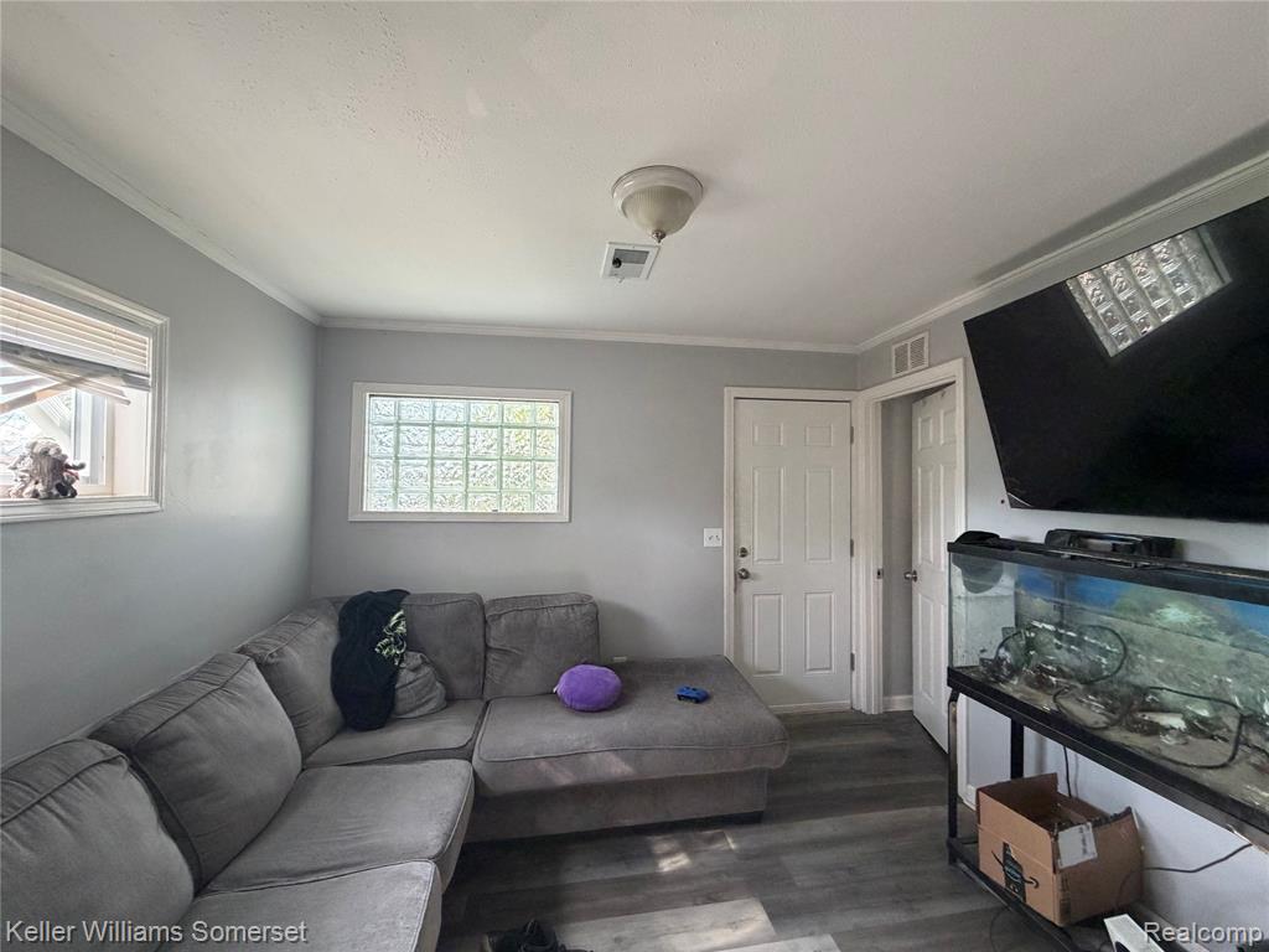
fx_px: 513
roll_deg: -0.2
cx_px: 634
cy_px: 476
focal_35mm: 14
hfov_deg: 102.1
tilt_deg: +0.3
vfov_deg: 85.7
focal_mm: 2.22
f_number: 2.2
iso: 320
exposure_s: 1/121
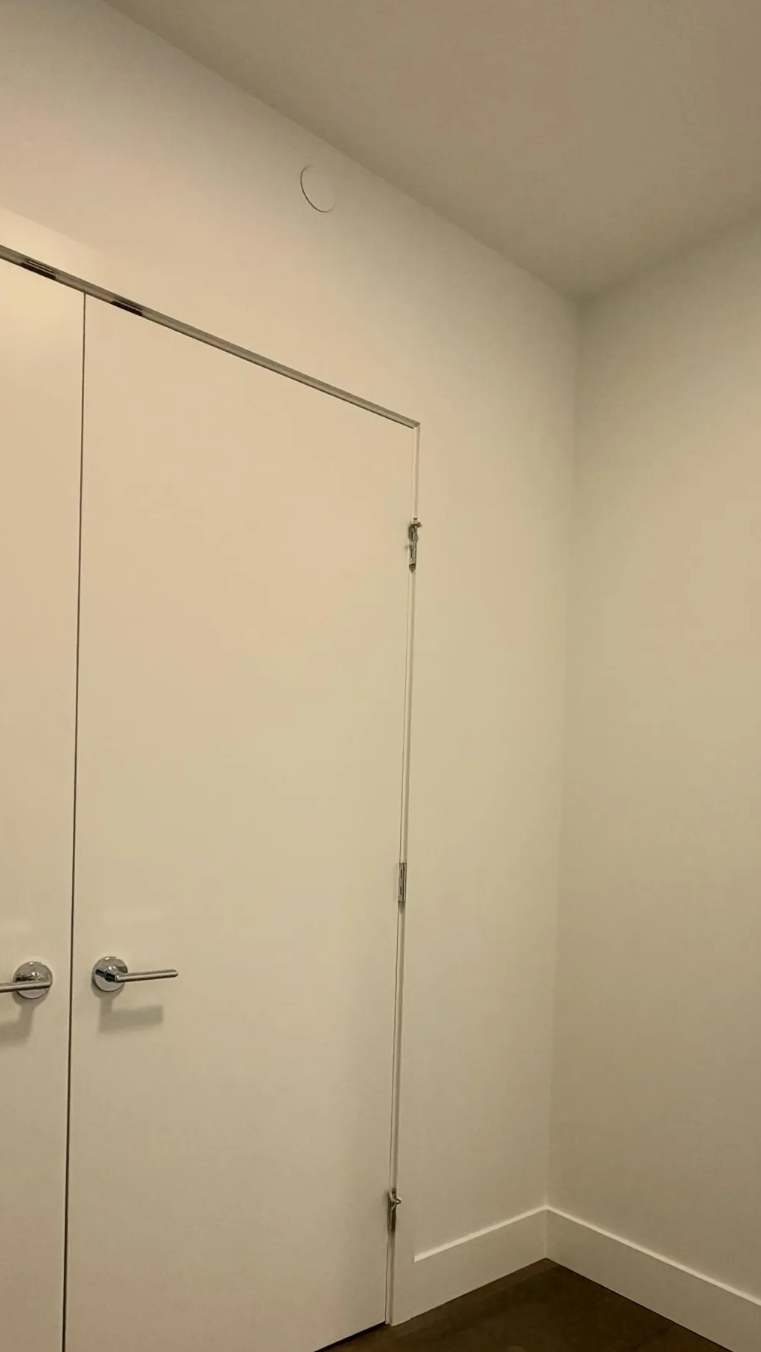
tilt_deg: -1.6
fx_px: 932
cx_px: 462
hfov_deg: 44.1
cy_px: 855
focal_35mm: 26
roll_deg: -2.0
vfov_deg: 70.6
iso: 250
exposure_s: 1/120
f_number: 2.2
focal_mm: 2.22
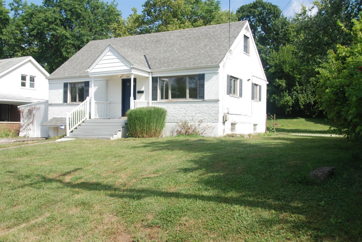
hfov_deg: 53.1
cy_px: 121
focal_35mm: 36
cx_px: 181
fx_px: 362
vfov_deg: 36.9
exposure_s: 1/250
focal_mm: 24
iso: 100
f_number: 8
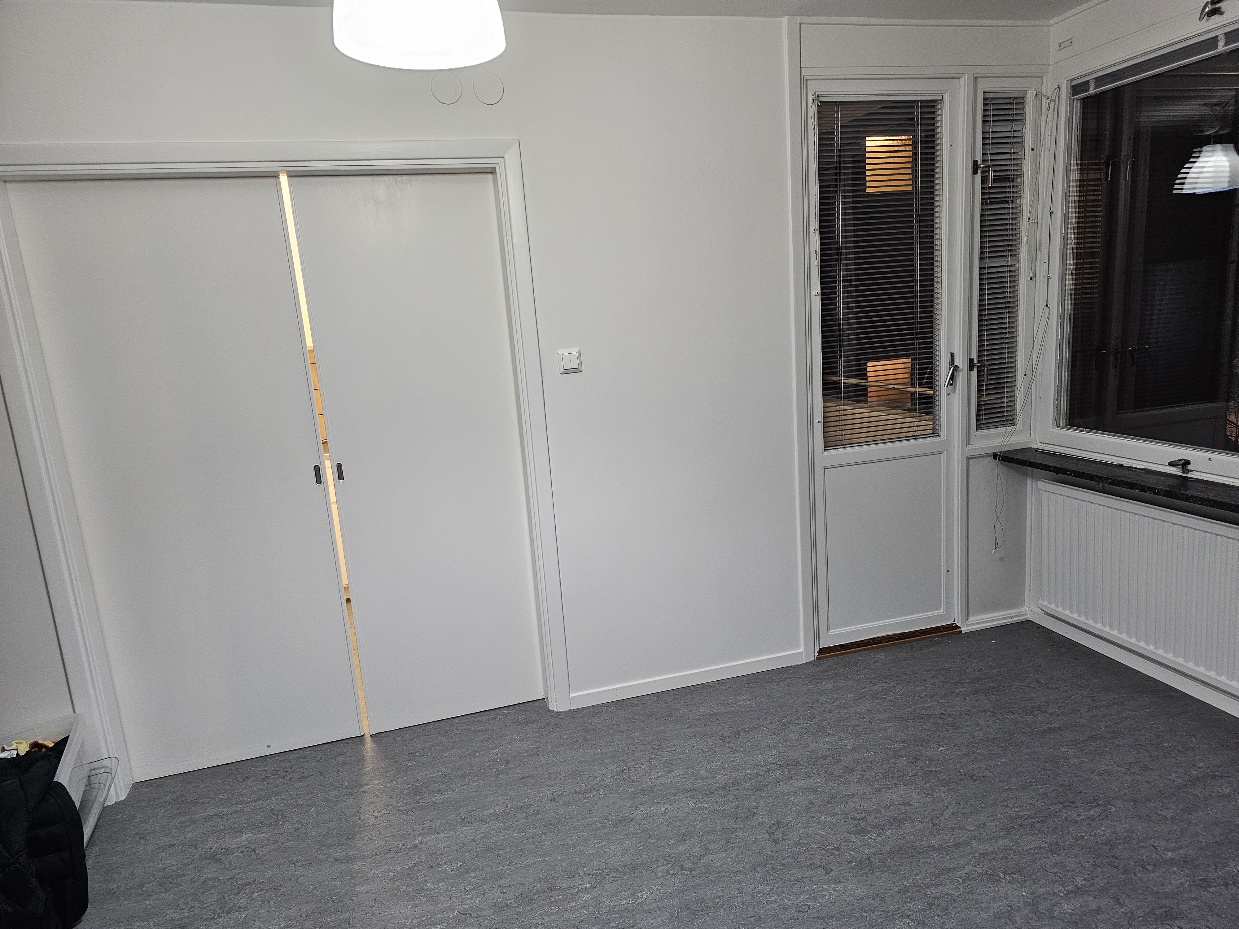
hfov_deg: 73.9
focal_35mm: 23
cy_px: 464
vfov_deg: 58.9
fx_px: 823
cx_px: 620
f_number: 1.7
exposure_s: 1/100
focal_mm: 6.3
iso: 500
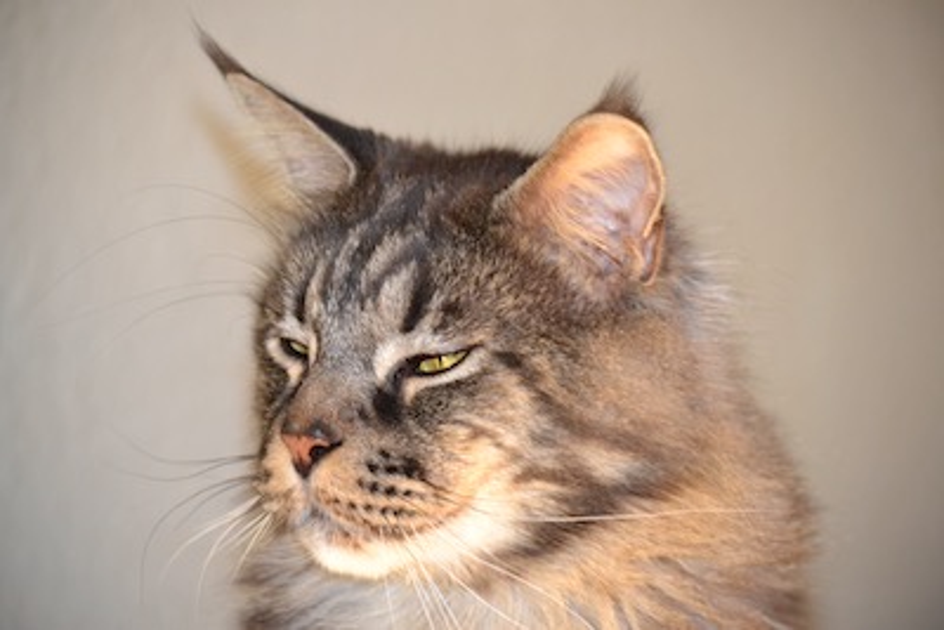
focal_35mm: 174
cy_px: 315
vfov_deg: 7.9
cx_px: 472
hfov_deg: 11.8
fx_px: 4564
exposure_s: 1/60
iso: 1400
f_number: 4.8
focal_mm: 116
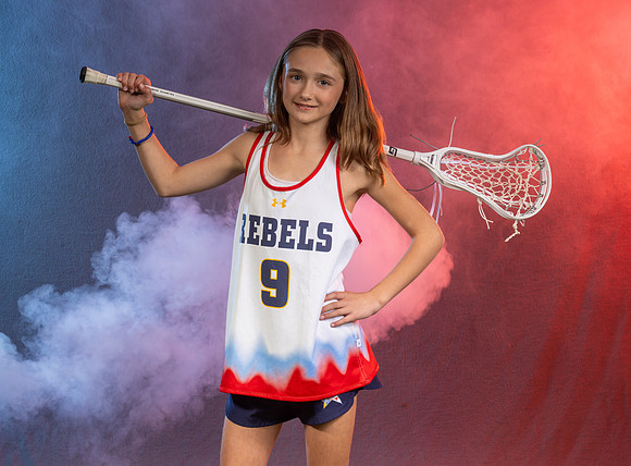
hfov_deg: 15.9
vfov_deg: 11.7
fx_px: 2266
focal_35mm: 125
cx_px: 341
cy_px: 258
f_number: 8
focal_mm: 99
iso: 64
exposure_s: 1/200
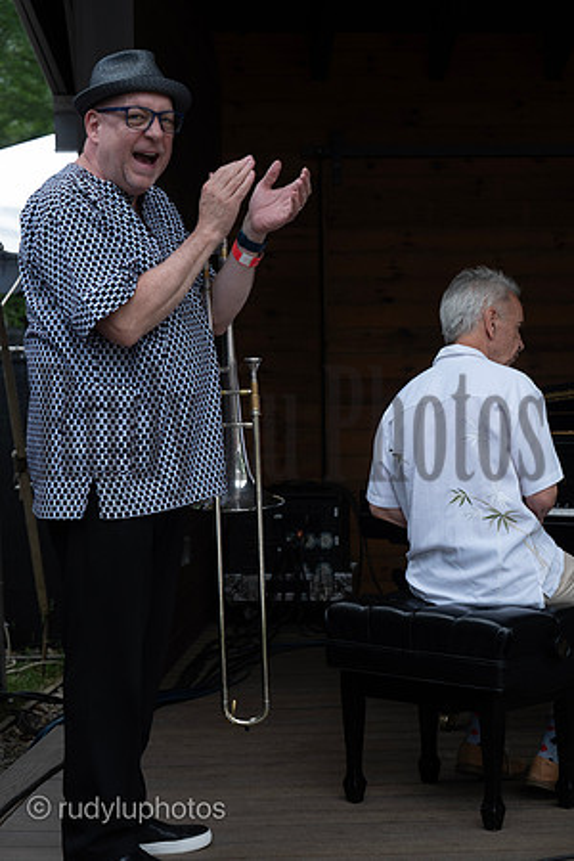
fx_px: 1674
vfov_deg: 28.8
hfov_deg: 19.5
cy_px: 430
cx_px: 287
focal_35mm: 70
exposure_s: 1/1700
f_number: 5.6
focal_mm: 70
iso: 800
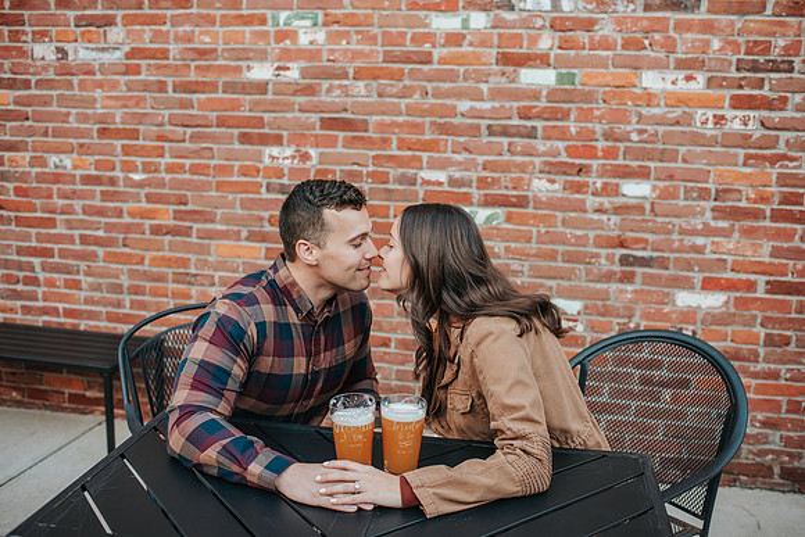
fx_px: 783
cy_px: 268
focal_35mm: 35
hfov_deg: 54.4
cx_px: 402
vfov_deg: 37.9
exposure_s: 1/400
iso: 800
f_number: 2.8
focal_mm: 35
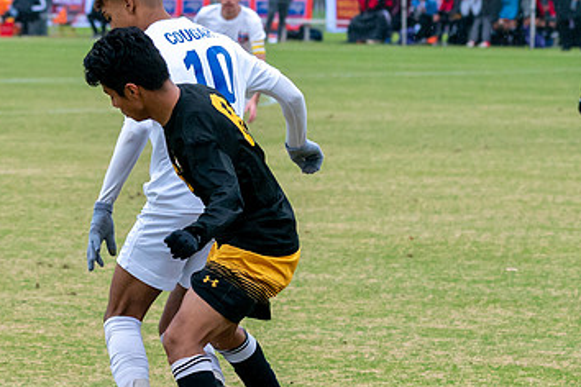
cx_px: 144
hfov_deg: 6.6
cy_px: 229
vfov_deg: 4.4
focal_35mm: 312
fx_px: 5035
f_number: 5.6
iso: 2500
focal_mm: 112
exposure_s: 1/800
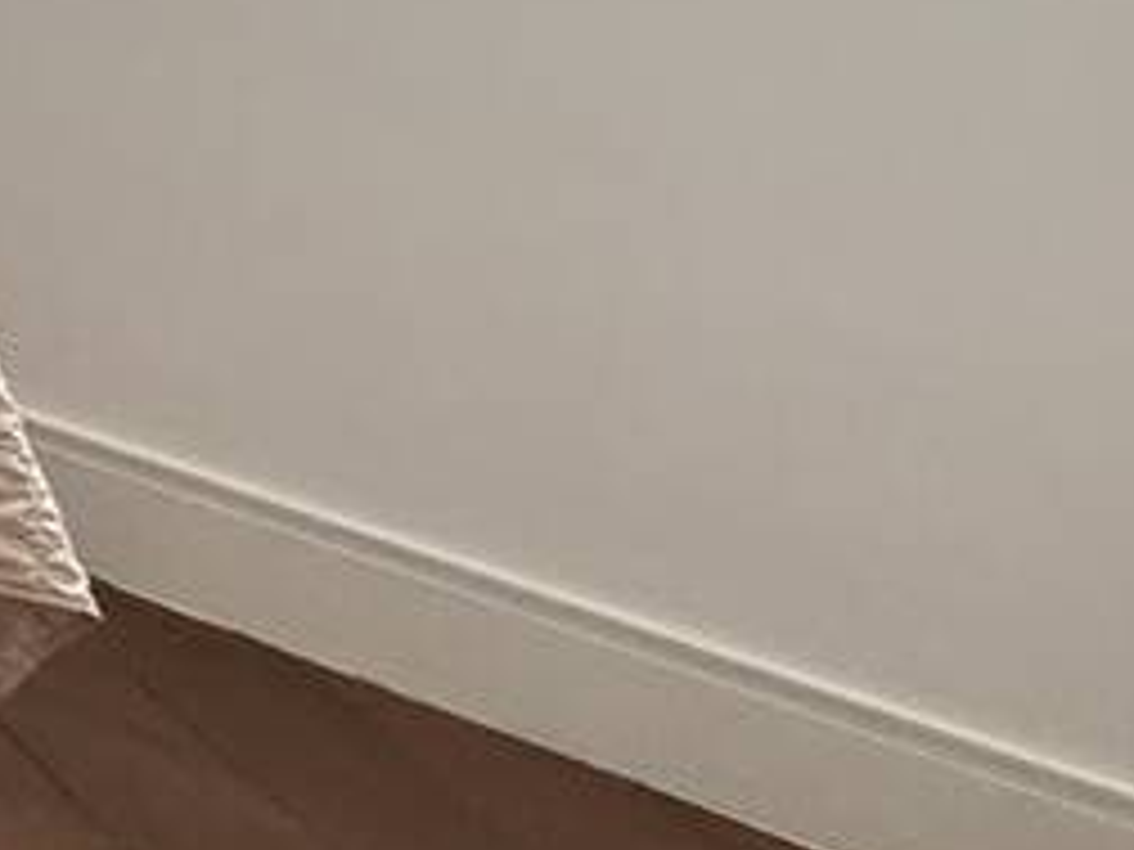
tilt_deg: +0.5
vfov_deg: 15.4
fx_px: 2621
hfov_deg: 13.8
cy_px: -769
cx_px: -1782
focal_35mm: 80
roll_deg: -3.7
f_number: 2.2
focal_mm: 2.22
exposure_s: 1/60
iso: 200
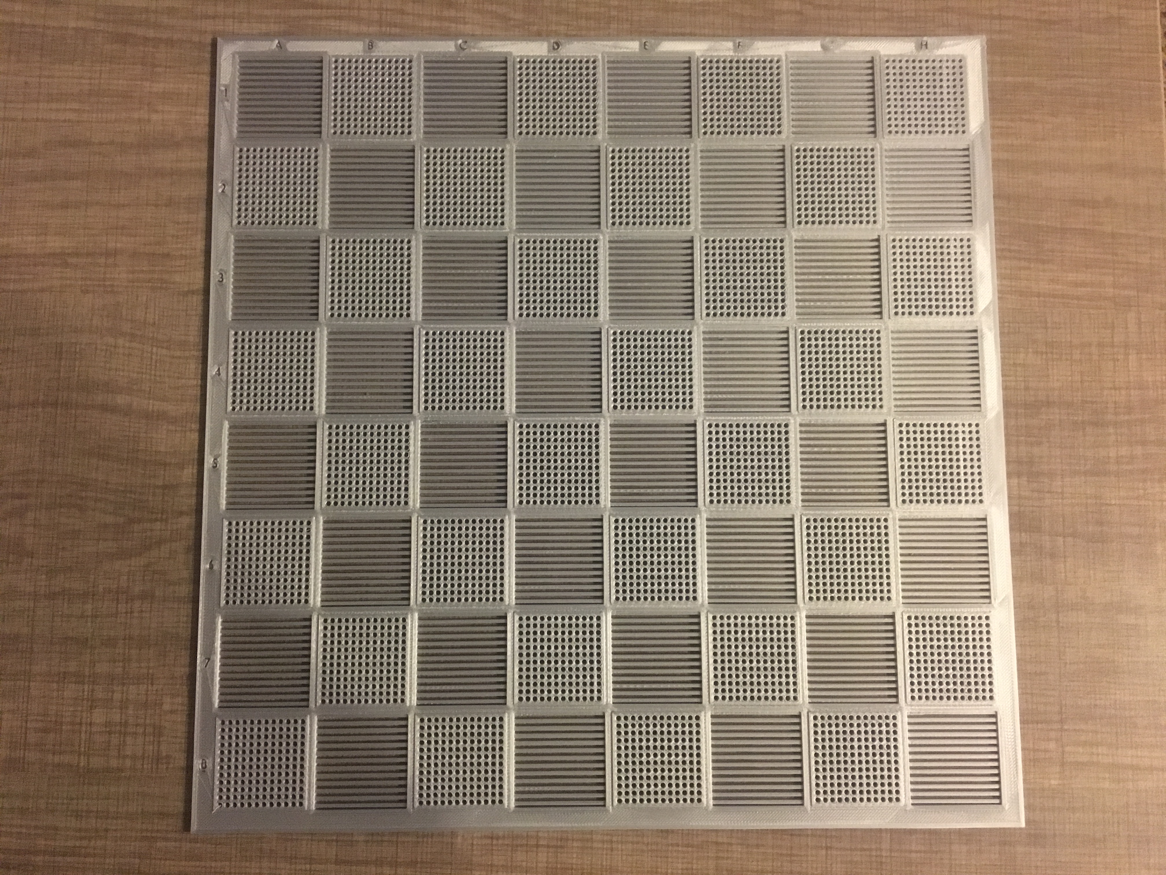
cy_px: 438
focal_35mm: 29
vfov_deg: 48.2
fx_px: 977
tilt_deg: -83.7
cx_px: 583
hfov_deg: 61.7
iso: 320
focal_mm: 4.15
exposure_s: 1/15
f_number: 2.2
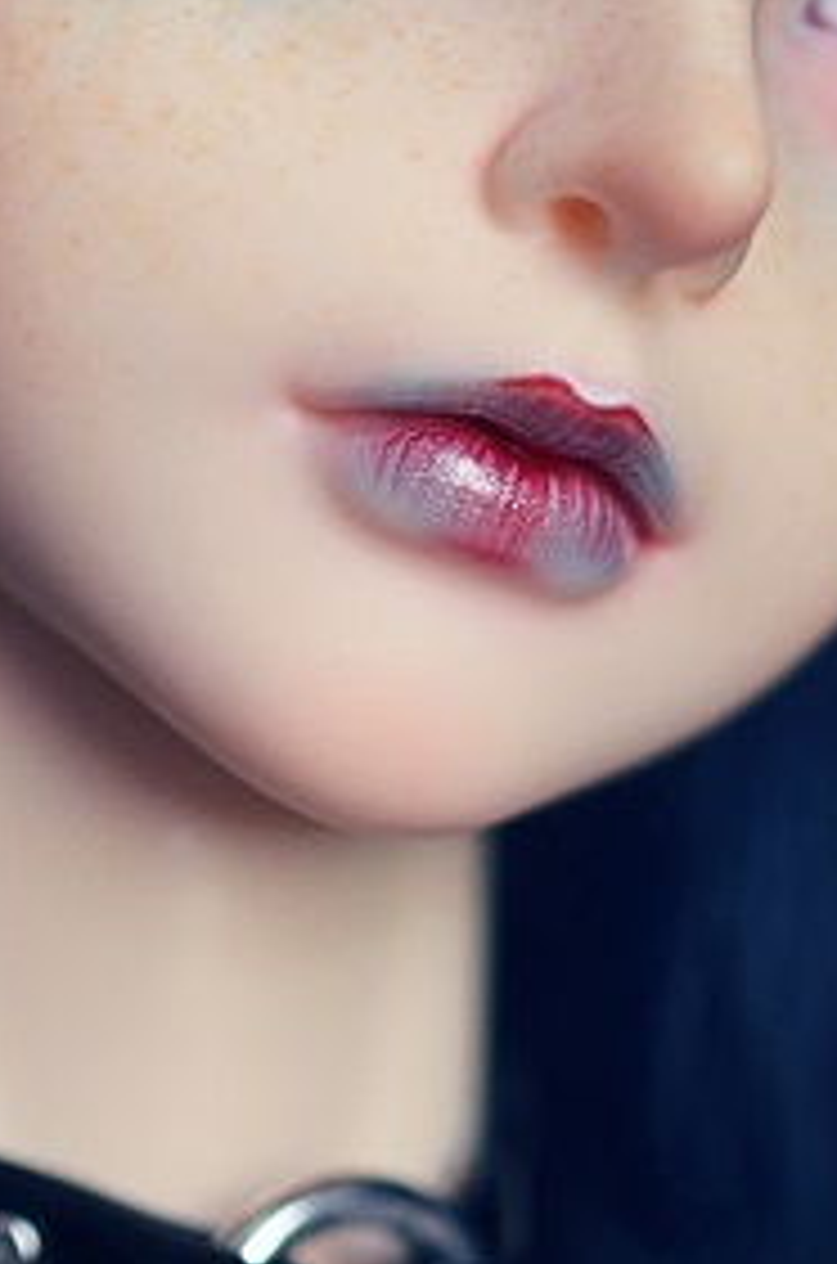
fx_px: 5993
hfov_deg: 8.0
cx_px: 425
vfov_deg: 12.0
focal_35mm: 171
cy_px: 814
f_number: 3.5
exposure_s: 1/100
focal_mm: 40
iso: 800
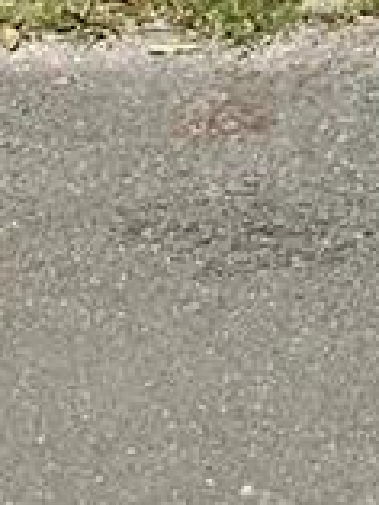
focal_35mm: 222
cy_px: -1084
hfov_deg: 6.4
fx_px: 3236
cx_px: 845
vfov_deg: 7.6
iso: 16
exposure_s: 1/2058
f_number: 1.8
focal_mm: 3
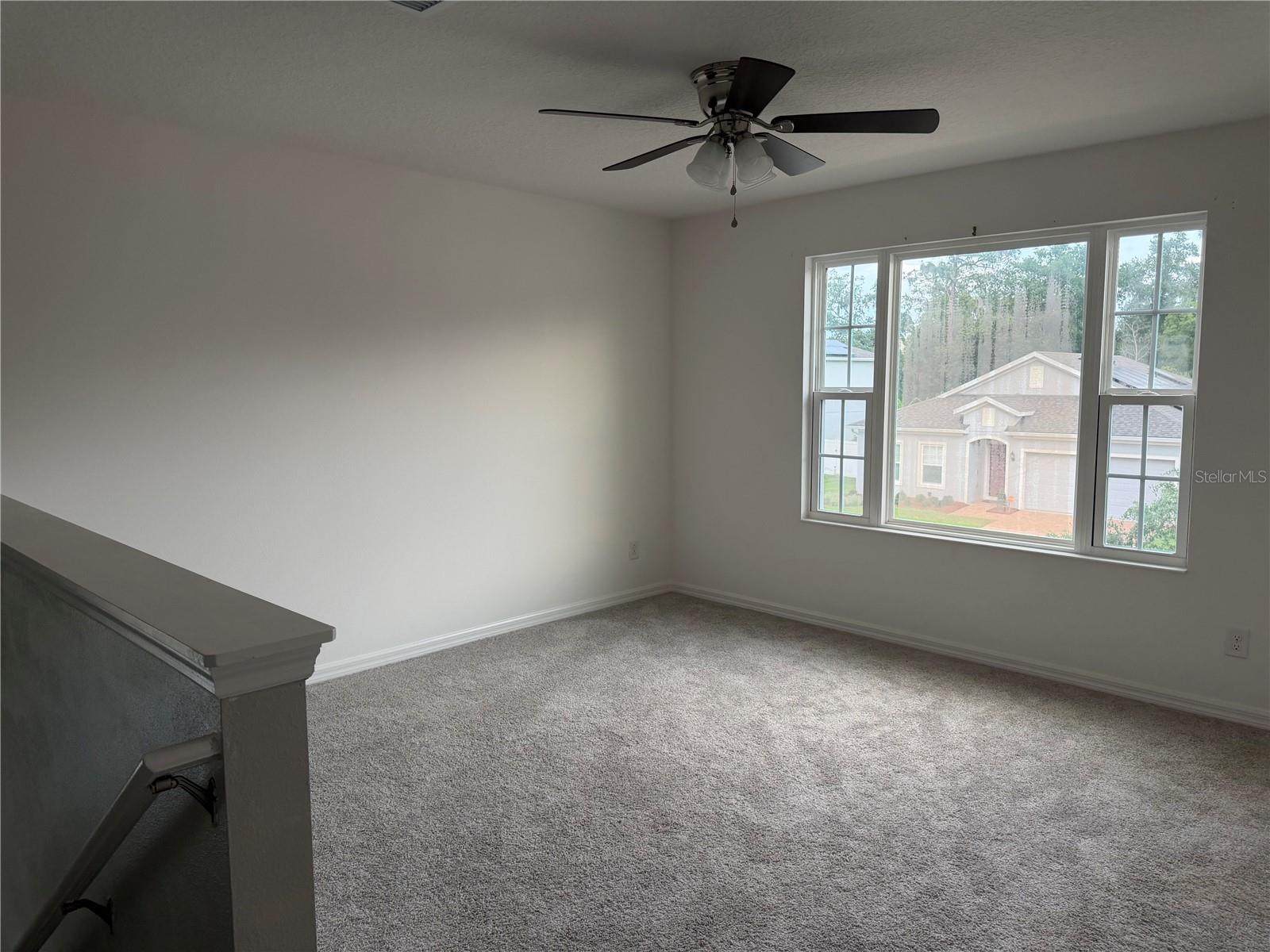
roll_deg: +0.7
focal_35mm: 24
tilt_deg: -4.6
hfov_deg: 71.6
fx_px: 881
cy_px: 476
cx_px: 635
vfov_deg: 56.8
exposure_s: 1/121
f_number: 1.78
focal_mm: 6.76
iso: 125
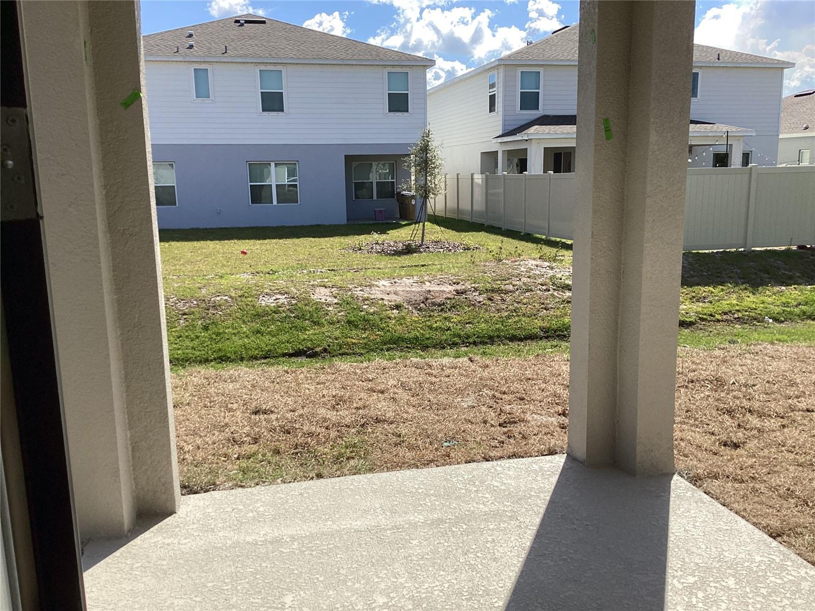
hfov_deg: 58.4
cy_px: 306
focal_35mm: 31
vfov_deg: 45.4
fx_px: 730
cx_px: 408
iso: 25
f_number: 2.4
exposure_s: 1/1274
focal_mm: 3.3
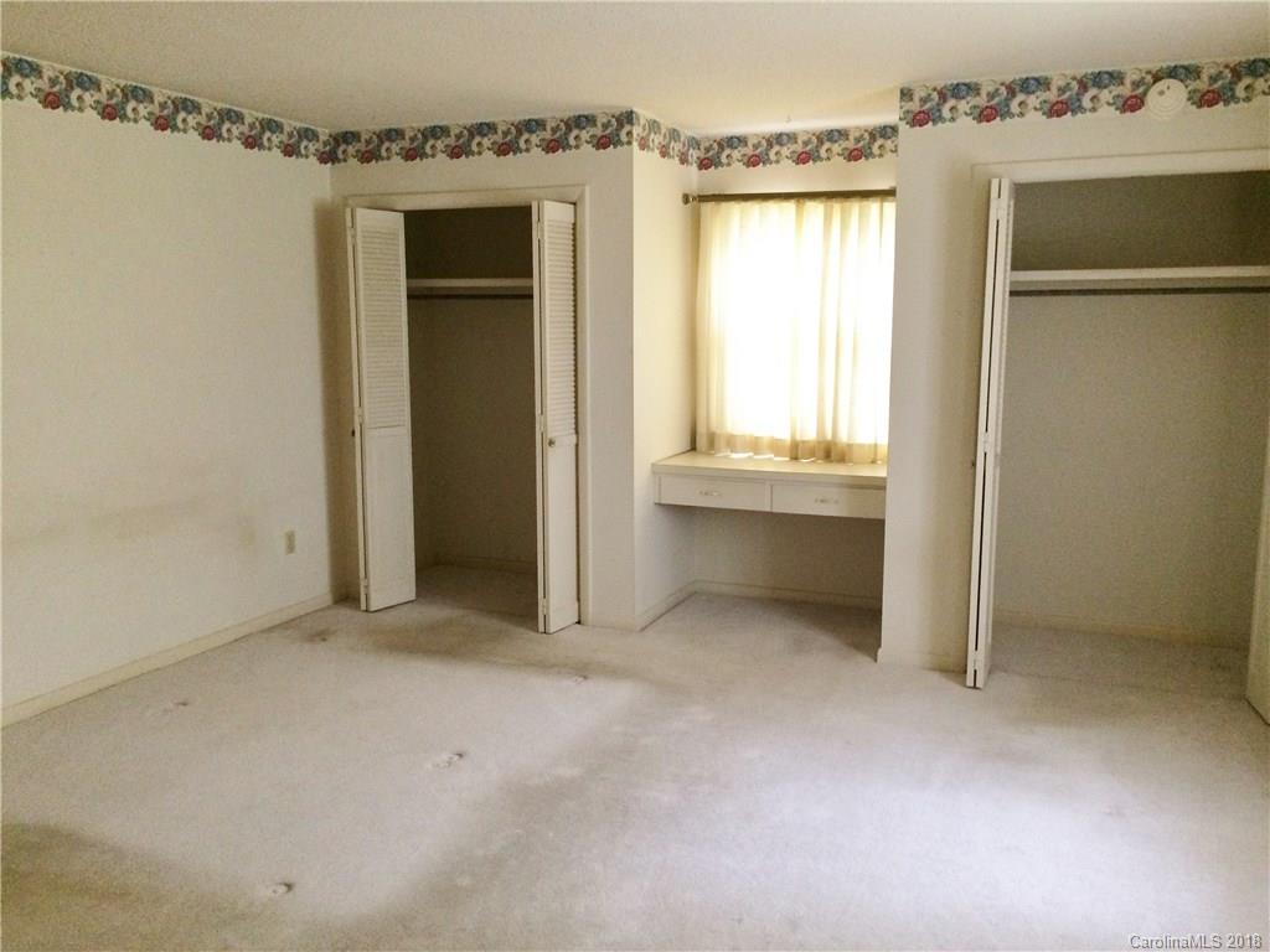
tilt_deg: -9.9
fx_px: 1064
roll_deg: -0.4
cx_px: 635
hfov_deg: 61.7
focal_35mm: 29
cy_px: 476
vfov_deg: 48.2
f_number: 2.2
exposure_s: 1/30
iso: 250
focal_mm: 4.15
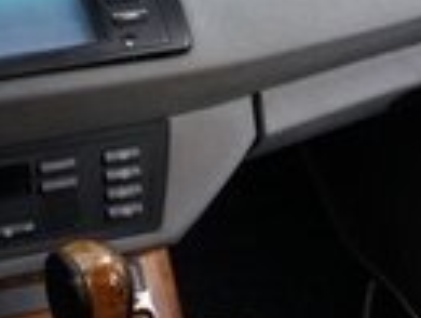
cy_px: -193
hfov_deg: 13.4
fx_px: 1730
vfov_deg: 10.1
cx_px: -100
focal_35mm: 142
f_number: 1.9
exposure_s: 1/100
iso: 100
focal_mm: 3.7
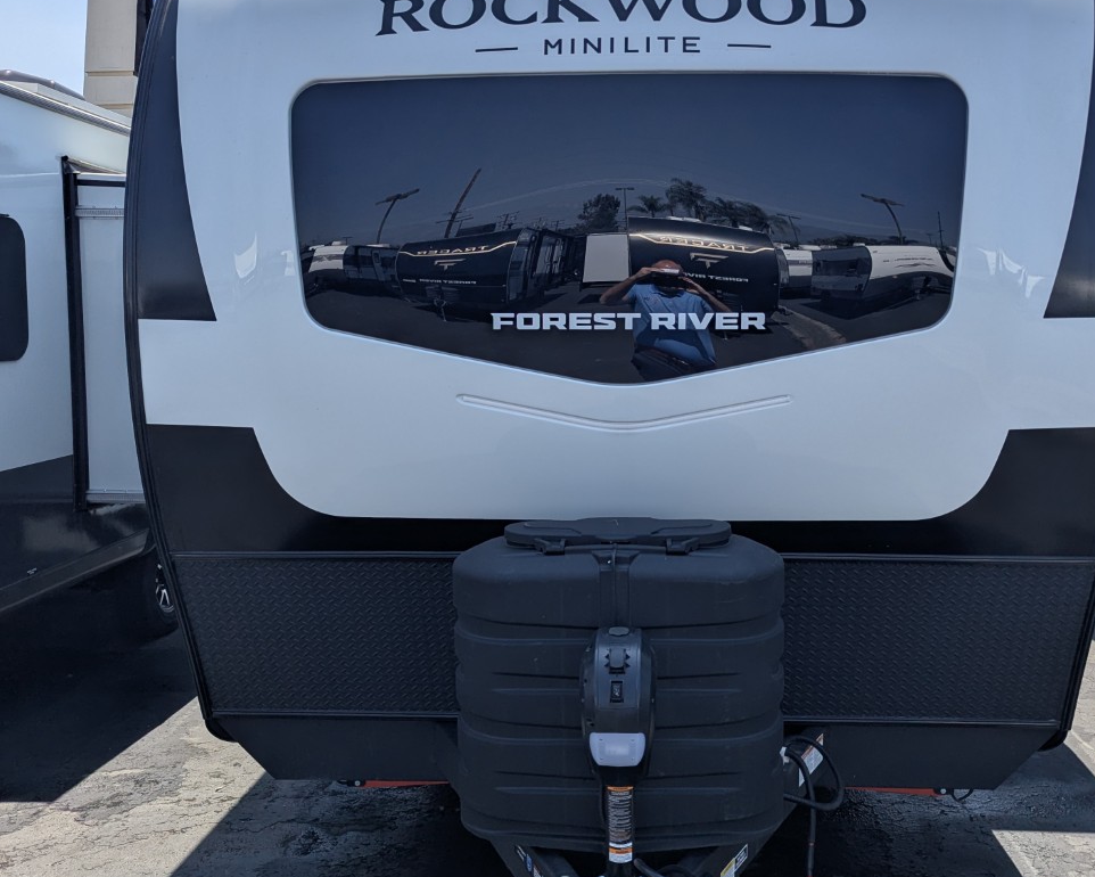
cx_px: 612
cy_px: 417
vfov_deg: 43.4
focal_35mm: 34
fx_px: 1102
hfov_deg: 52.7
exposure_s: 1/2463
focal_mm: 6.81
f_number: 1.85
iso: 46
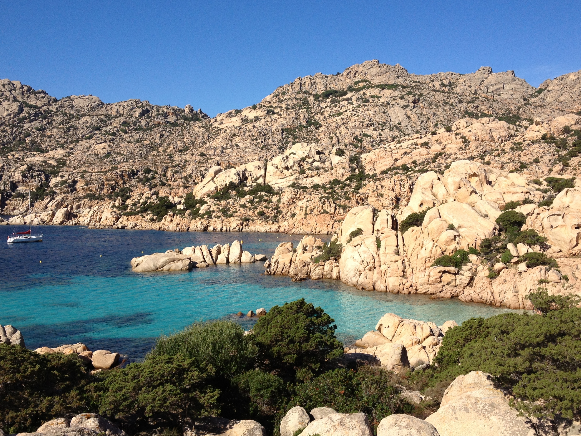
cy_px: 227
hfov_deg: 45.8
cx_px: 294
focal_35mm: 41
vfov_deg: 35.1
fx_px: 688
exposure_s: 1/2045
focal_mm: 4.28
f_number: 2.4
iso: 64
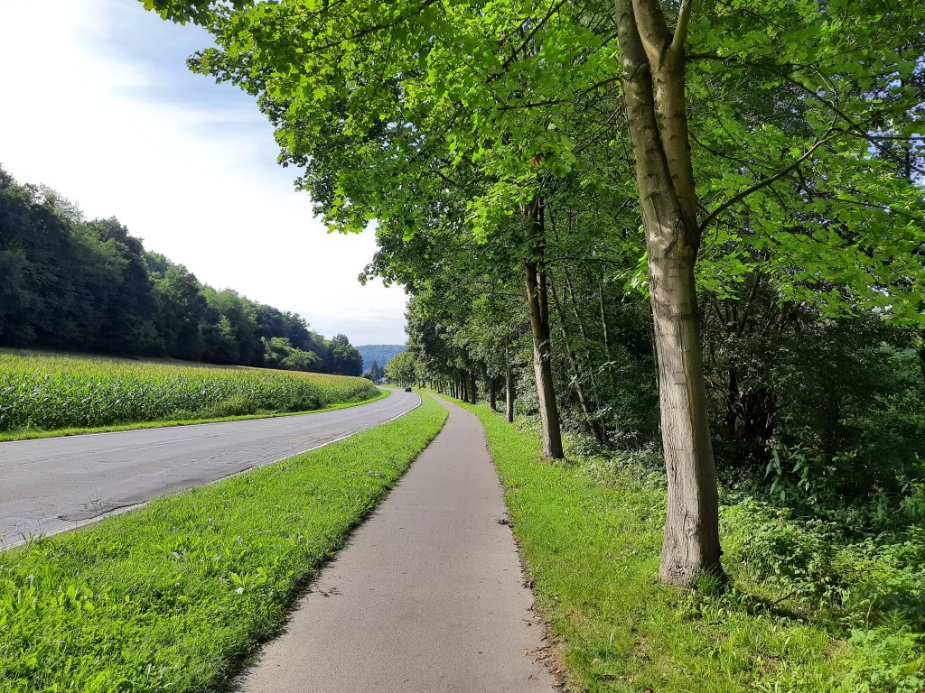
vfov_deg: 54.9
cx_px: 462
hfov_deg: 69.4
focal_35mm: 25
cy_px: 346
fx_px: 668
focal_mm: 4.6
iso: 100
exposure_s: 1/549
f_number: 2
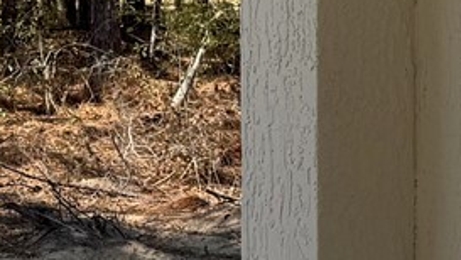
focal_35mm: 153
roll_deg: -1.1
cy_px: 125
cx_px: 500
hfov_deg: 13.8
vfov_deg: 7.9
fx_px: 1872
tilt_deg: -3.2
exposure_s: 1/1637
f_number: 1.78
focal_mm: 6.76
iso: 80
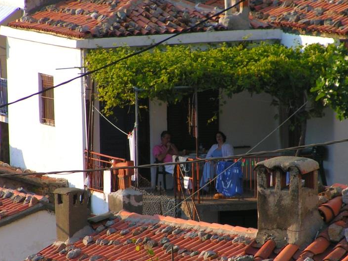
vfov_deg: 3.4
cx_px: 190
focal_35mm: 431
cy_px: 148
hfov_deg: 4.6
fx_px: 4331
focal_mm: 45.4
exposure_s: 1/320
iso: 50
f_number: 4.5
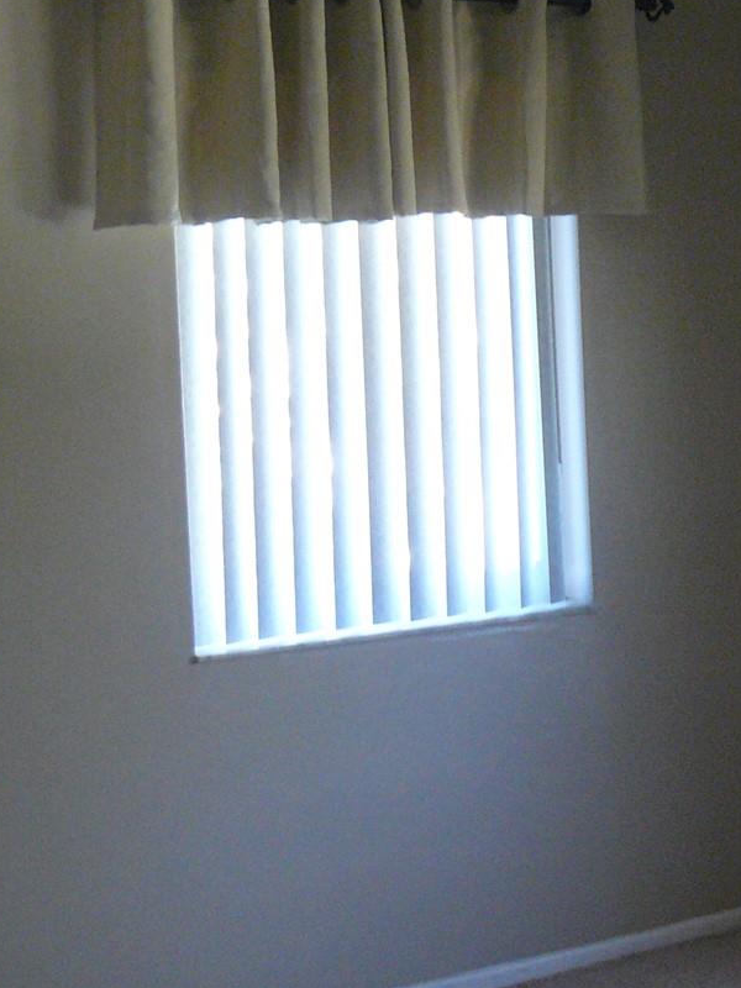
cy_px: 447
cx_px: 852
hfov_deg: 19.4
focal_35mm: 72
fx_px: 2055
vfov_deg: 27.0
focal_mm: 6
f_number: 2.8
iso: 320
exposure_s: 1/30
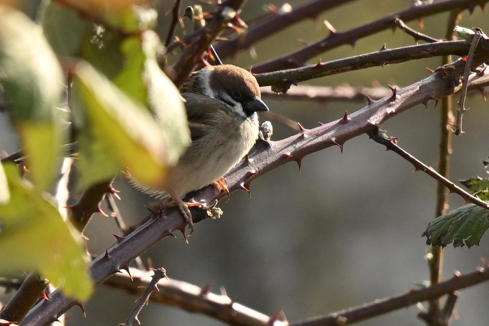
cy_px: 163
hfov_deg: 10.3
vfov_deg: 6.9
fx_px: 2716
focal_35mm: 200
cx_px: 244
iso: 400
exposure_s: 1/1000
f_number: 6.3
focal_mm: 200
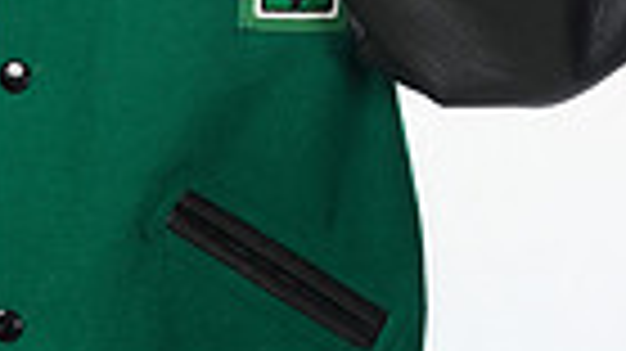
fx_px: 3948
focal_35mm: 238
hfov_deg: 9.0
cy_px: -513
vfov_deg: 4.9
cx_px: 149
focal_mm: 70
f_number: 6.3
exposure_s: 1/250
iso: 640
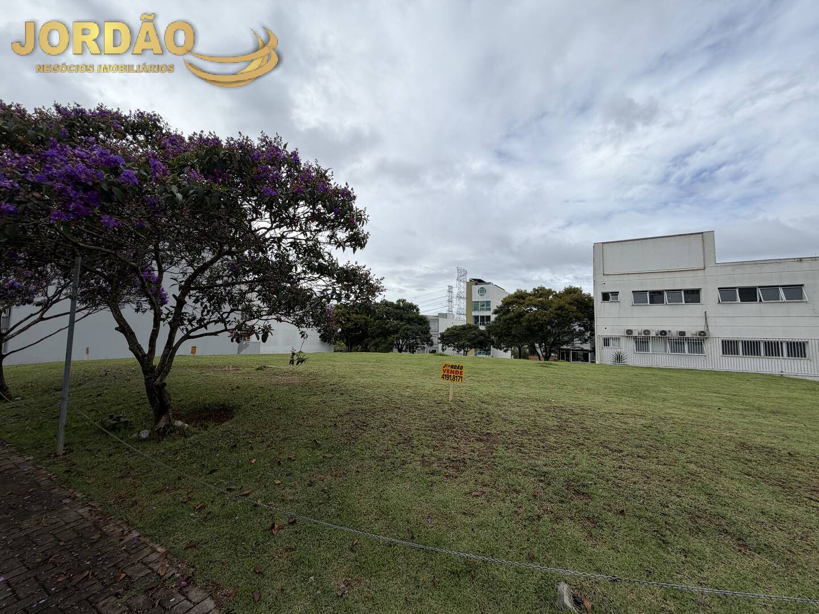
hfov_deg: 102.1
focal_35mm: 14
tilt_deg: +3.9
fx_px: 331
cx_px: 410
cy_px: 307
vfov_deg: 85.7
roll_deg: -2.0
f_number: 2.2
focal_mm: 2.22
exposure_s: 1/1105
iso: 20
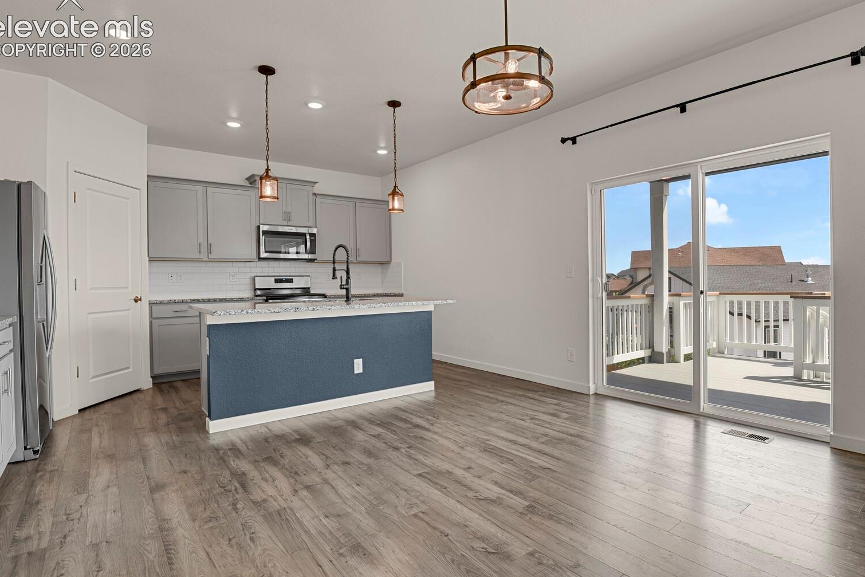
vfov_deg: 67.4
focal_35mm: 18
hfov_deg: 90.0
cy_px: 283
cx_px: 437
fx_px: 433
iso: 250
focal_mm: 17
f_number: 6.3
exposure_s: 1/2
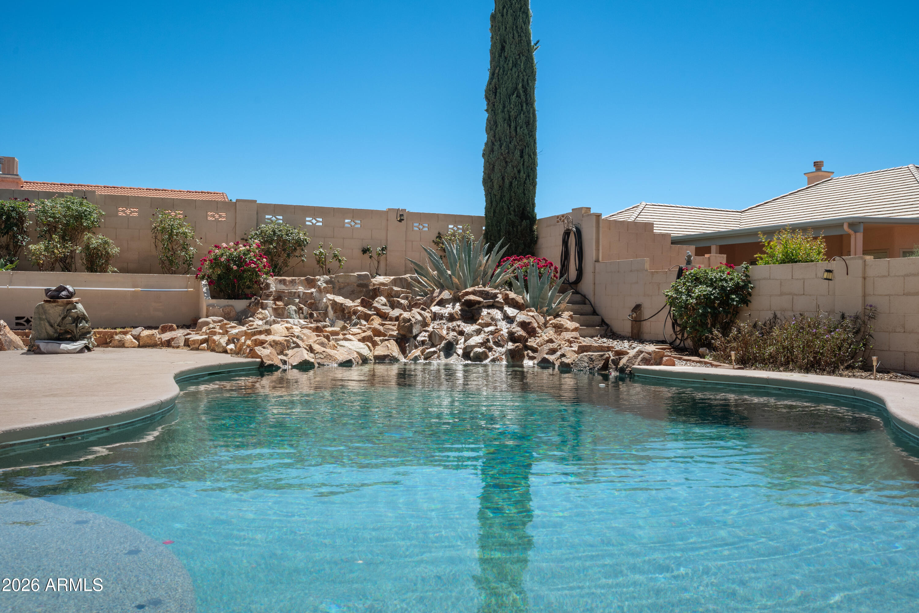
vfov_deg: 43.6
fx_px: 766
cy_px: 306
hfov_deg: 61.9
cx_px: 460
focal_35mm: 30
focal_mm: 30
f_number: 9
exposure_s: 1/1600
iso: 250
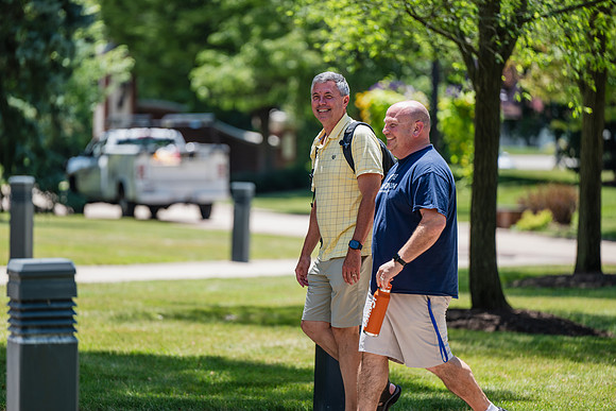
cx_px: 308
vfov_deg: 6.9
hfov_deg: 10.3
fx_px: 3423
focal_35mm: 200
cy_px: 206
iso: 80
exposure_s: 1/500
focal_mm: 200
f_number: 3.2
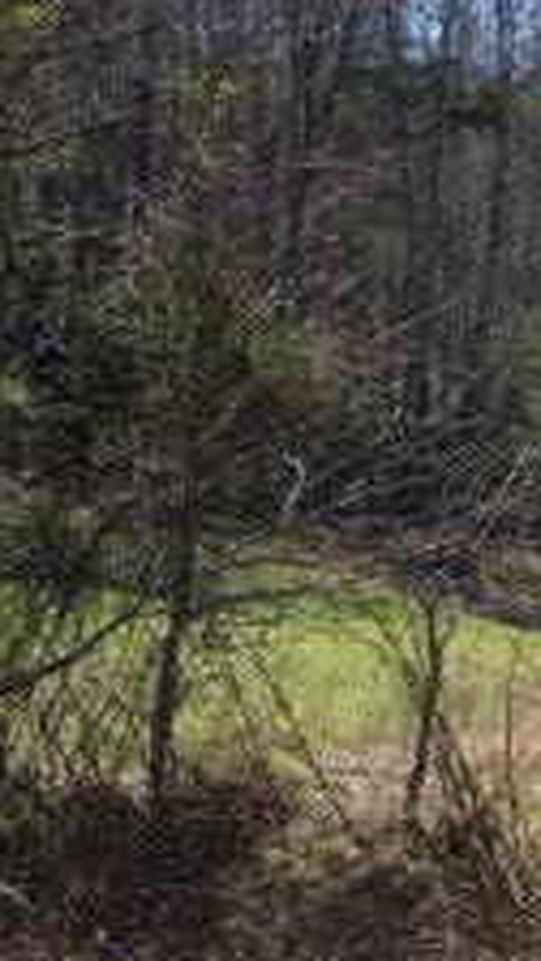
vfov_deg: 21.4
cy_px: 691
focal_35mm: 99
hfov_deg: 11.4
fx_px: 2525
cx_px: 966
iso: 50
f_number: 2.4
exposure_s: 1/746
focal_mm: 4.28
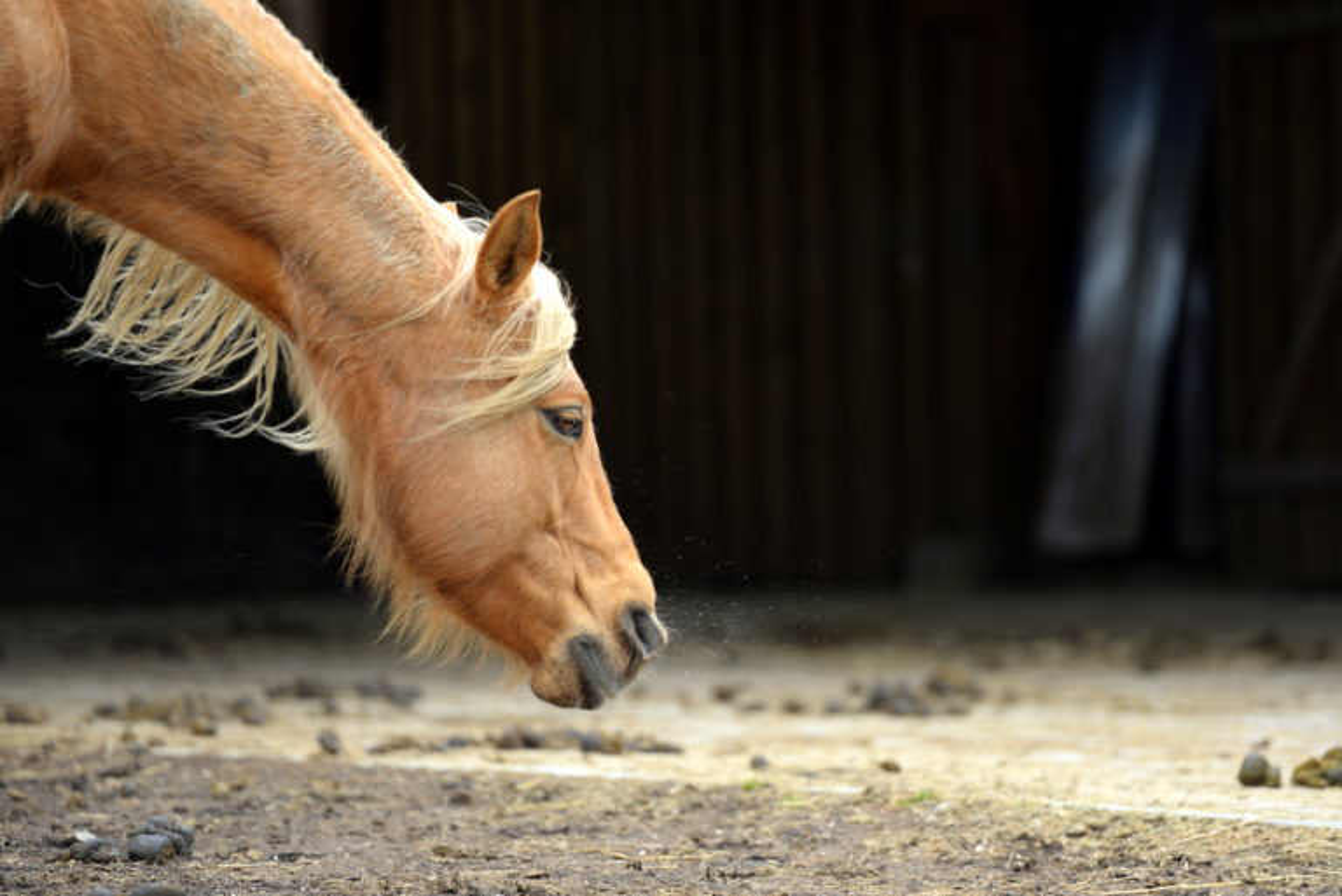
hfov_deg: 10.3
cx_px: 671
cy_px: 448
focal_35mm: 200
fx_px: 7459
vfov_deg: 6.9
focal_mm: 200
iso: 320
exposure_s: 1/250
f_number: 2.8
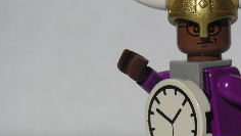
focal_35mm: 218
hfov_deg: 9.8
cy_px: 96
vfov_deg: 5.6
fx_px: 1394
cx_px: 210
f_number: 8
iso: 50
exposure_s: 1/350
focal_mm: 17.1
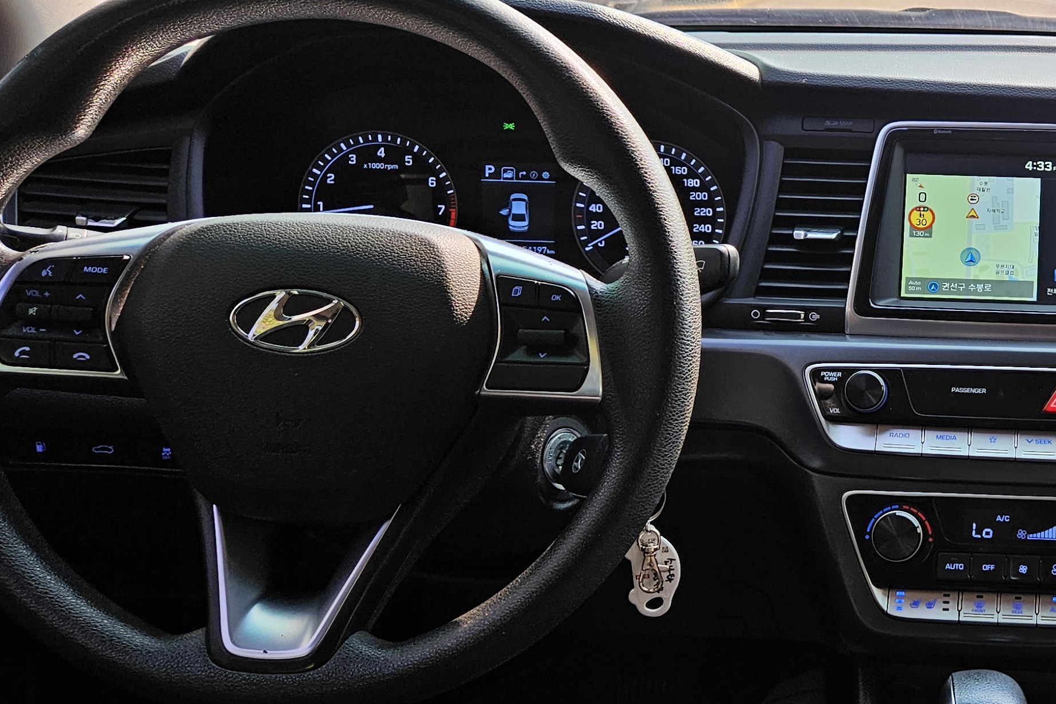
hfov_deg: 34.9
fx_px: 1525
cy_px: 366
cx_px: 1037
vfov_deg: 26.0
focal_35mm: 52
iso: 40
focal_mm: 5.4
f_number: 1.8
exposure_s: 1/120
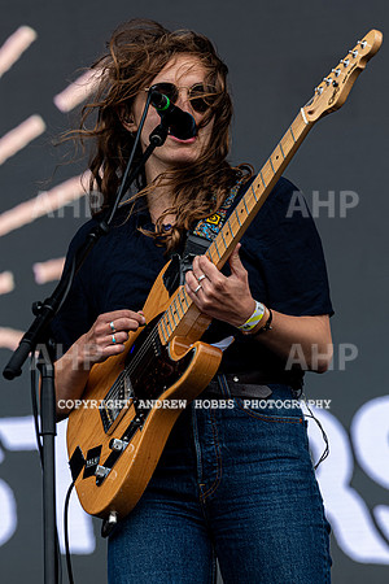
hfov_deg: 4.6
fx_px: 4862
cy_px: 292
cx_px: 139
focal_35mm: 300
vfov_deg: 6.9
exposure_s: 1/500
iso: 180
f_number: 5.6
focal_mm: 200
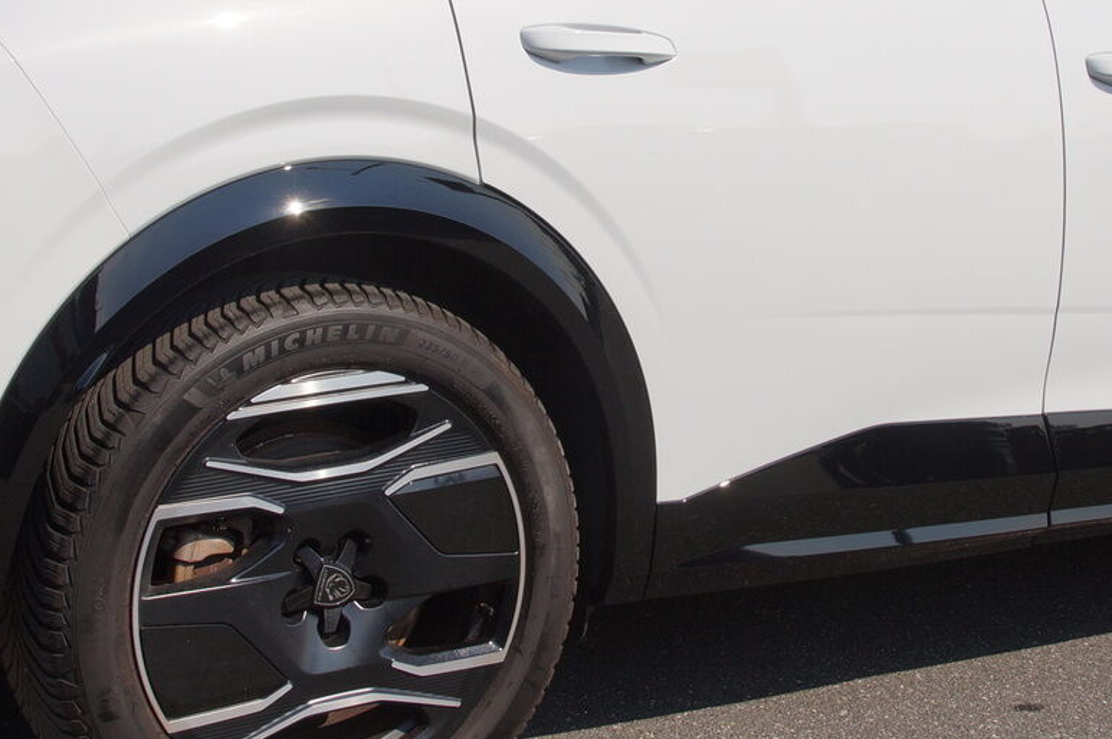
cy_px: 253
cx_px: 646
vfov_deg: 16.6
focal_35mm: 82
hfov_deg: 24.8
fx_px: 2531
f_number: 8
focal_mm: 22
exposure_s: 1/320
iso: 100
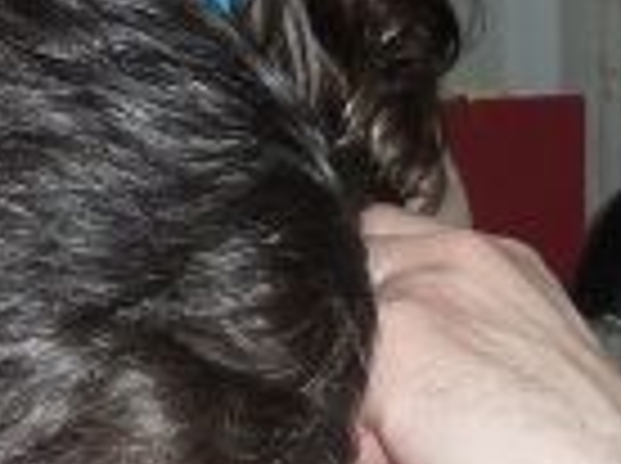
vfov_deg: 10.2
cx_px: 256
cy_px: 194
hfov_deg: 13.6
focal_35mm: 145
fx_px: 2597
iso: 125
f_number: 3.3
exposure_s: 1/125
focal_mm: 4.1
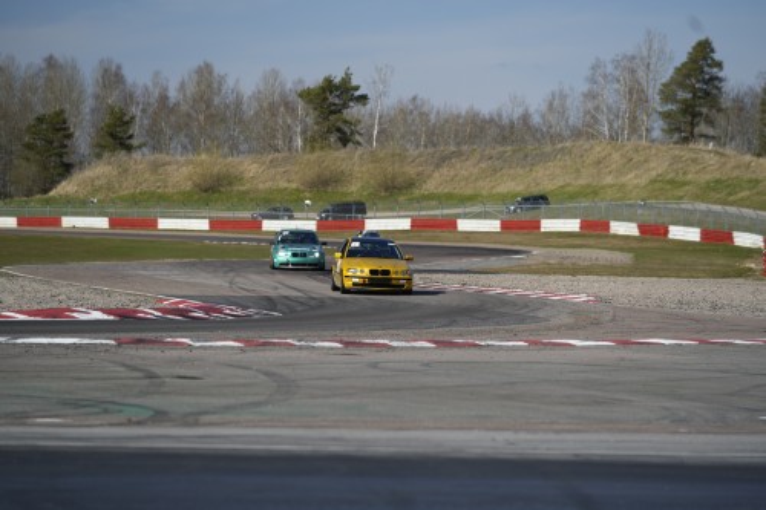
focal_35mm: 147
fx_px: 3127
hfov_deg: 14.0
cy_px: 255
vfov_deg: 9.3
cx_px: 383
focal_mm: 147
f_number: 3.5
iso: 125
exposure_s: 1/1000
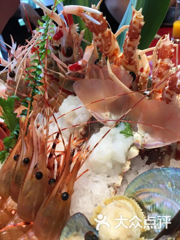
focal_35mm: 29
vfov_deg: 61.7
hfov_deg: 48.2
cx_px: 90
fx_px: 201
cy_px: 120
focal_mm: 4.15
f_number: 2.2
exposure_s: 1/33
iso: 40
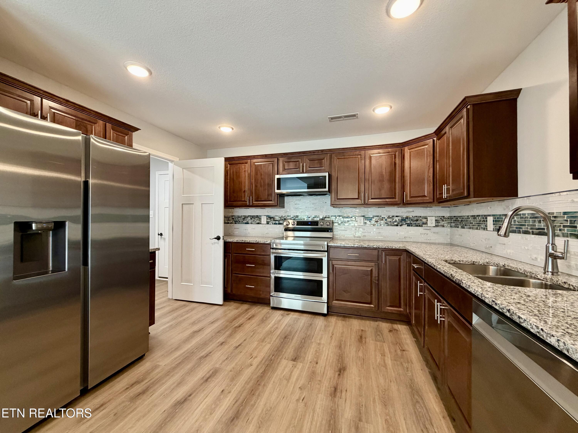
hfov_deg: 102.1
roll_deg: -0.1
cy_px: 216
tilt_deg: +0.6
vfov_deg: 85.7
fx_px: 234
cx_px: 289
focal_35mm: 14
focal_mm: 2.22
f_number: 2.2
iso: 250
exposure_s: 1/60
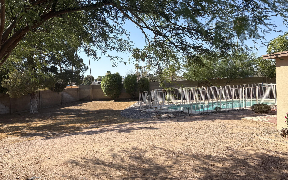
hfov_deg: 64.6
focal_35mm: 29
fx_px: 228
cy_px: 87
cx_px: 140
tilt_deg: +2.3
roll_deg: +3.7
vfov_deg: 43.1
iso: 50
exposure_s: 1/2538
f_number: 1.6
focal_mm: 5.96
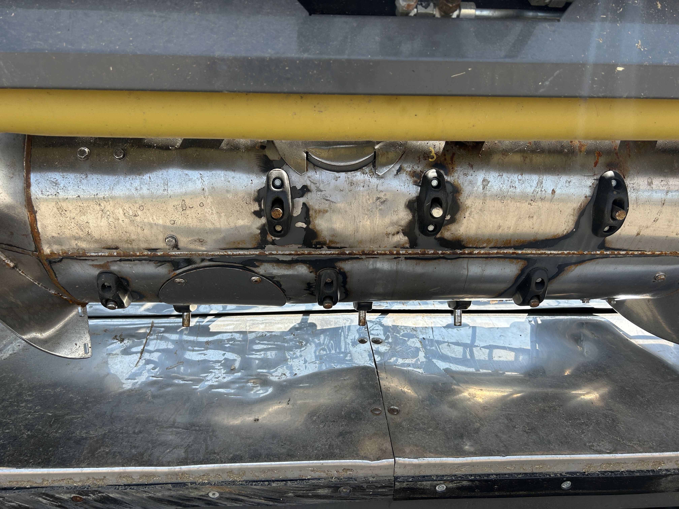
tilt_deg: -19.2
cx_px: 340
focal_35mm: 26
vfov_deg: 53.1
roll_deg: +0.0
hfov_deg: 67.3
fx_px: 510
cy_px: 254
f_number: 1.5
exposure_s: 1/1147
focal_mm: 5.7
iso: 50
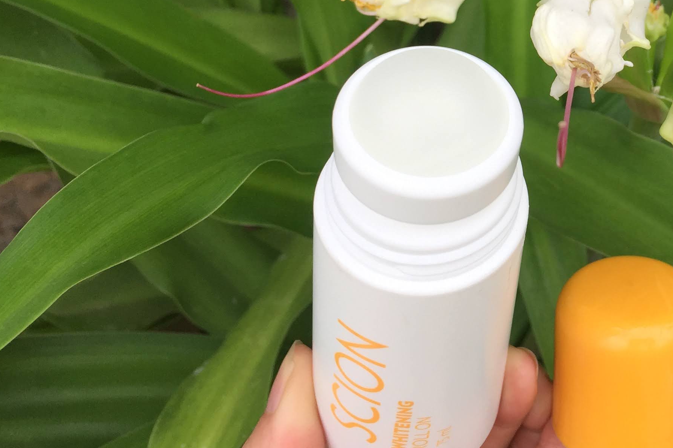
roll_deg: -5.9
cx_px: 605
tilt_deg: -32.2
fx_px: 1028
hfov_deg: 34.3
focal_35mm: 55
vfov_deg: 23.9
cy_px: 37
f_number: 2.2
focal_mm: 4.15
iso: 32
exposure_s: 1/197
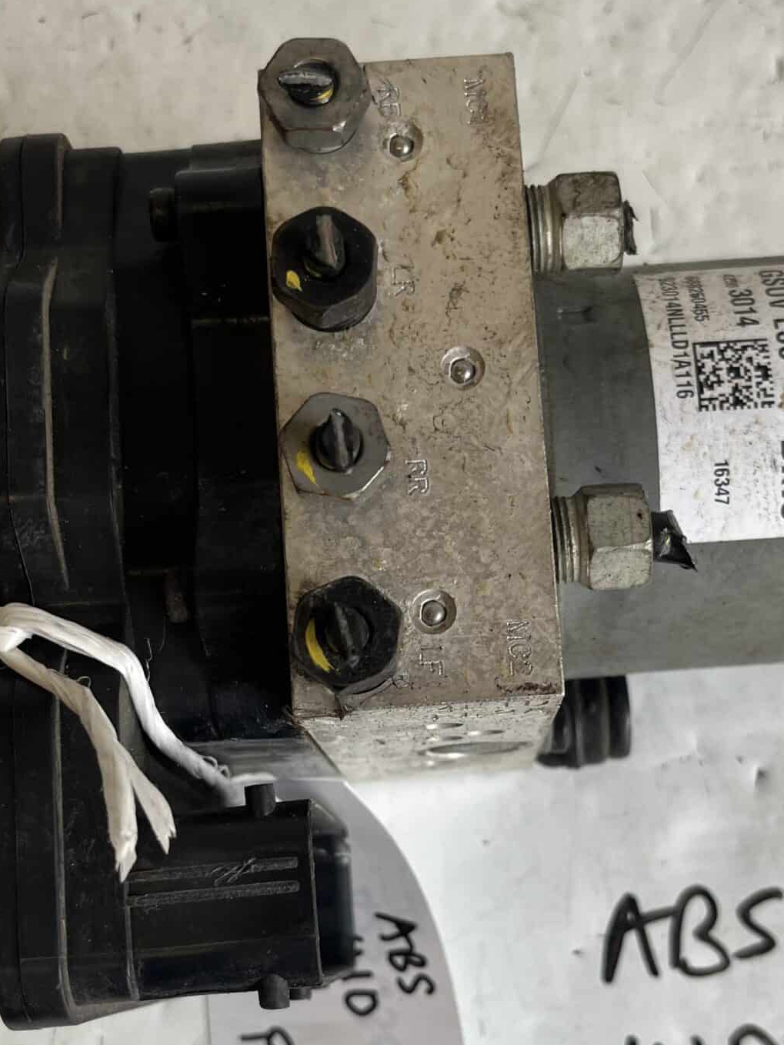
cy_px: 681
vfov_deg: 38.5
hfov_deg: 29.6
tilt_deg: -78.9
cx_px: 482
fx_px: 1479
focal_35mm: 49
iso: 50
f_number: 1.6
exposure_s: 1/354
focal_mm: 5.1
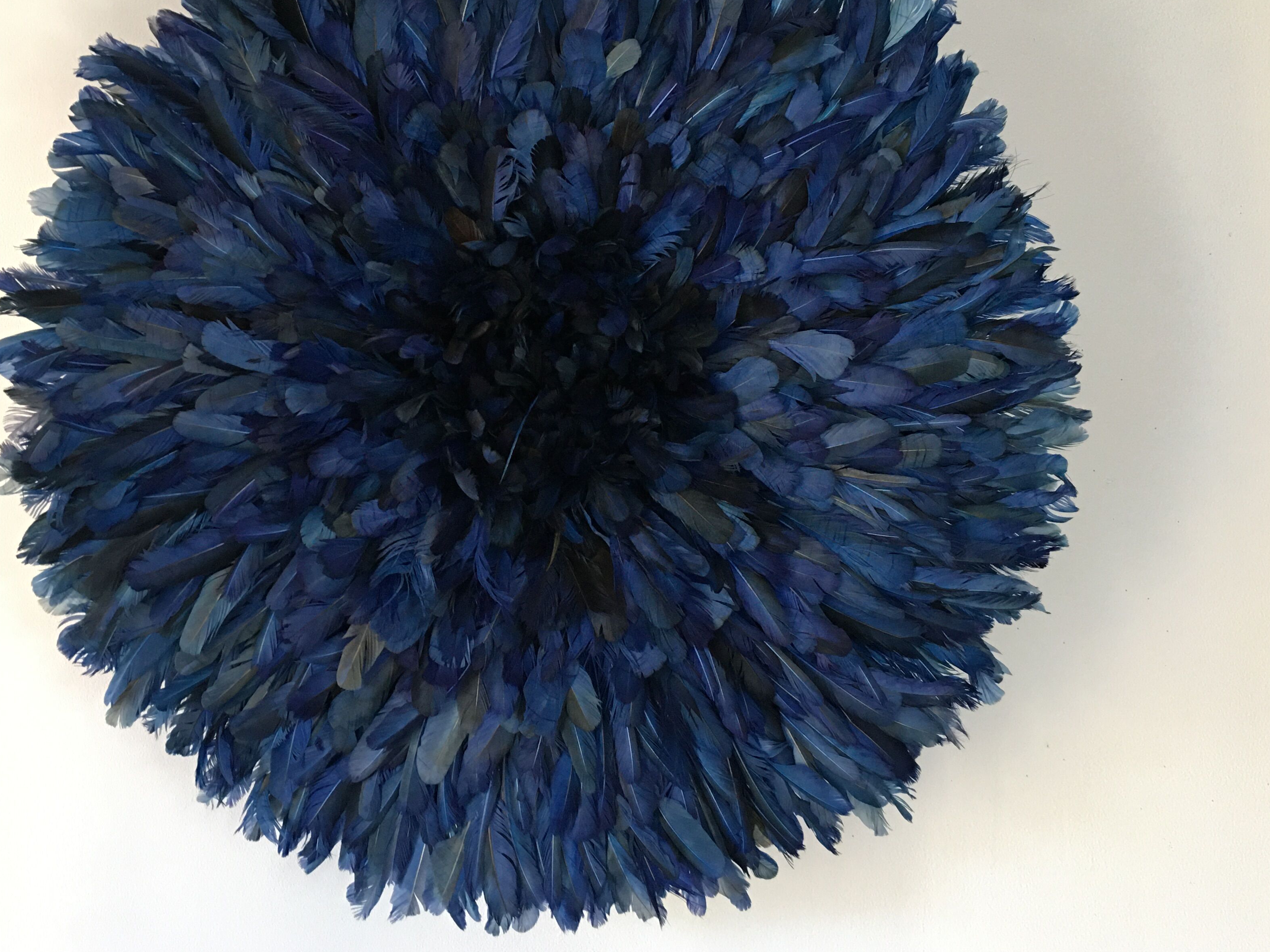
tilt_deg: +3.1
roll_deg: +0.6
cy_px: 392
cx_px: 516
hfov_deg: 49.9
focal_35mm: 37
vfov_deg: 38.5
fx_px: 1357
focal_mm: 4.15
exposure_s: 1/17
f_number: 2.2
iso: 80
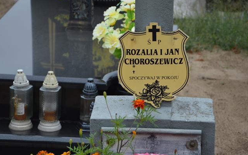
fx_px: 832
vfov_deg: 10.7
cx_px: 124
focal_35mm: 123
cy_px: 81
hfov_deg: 17.0
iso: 100
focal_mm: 80
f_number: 5.6
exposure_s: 1/125
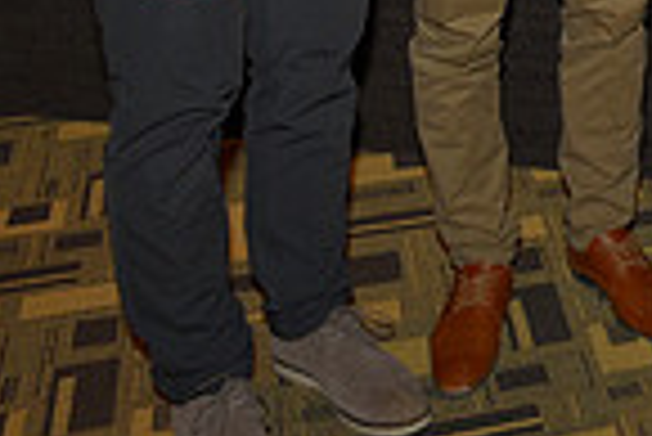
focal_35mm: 96
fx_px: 1740
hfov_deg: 18.5
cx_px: 1012
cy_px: -411
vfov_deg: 12.7
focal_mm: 24
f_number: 5
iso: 200
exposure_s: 1/60
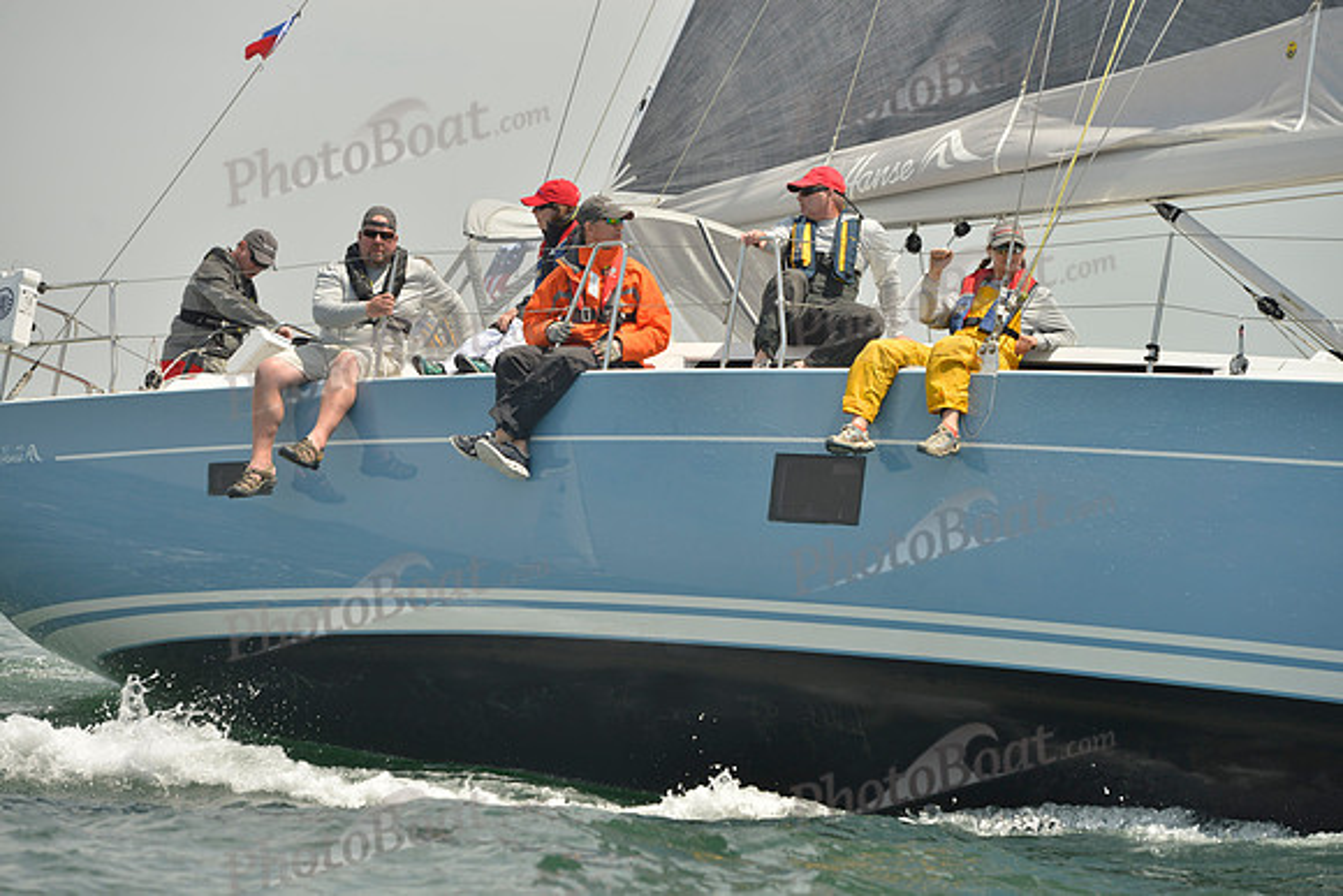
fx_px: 5597
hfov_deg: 13.7
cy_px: 448
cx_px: 672
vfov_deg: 9.2
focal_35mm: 150
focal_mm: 150
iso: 200
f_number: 7.1
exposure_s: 1/1250
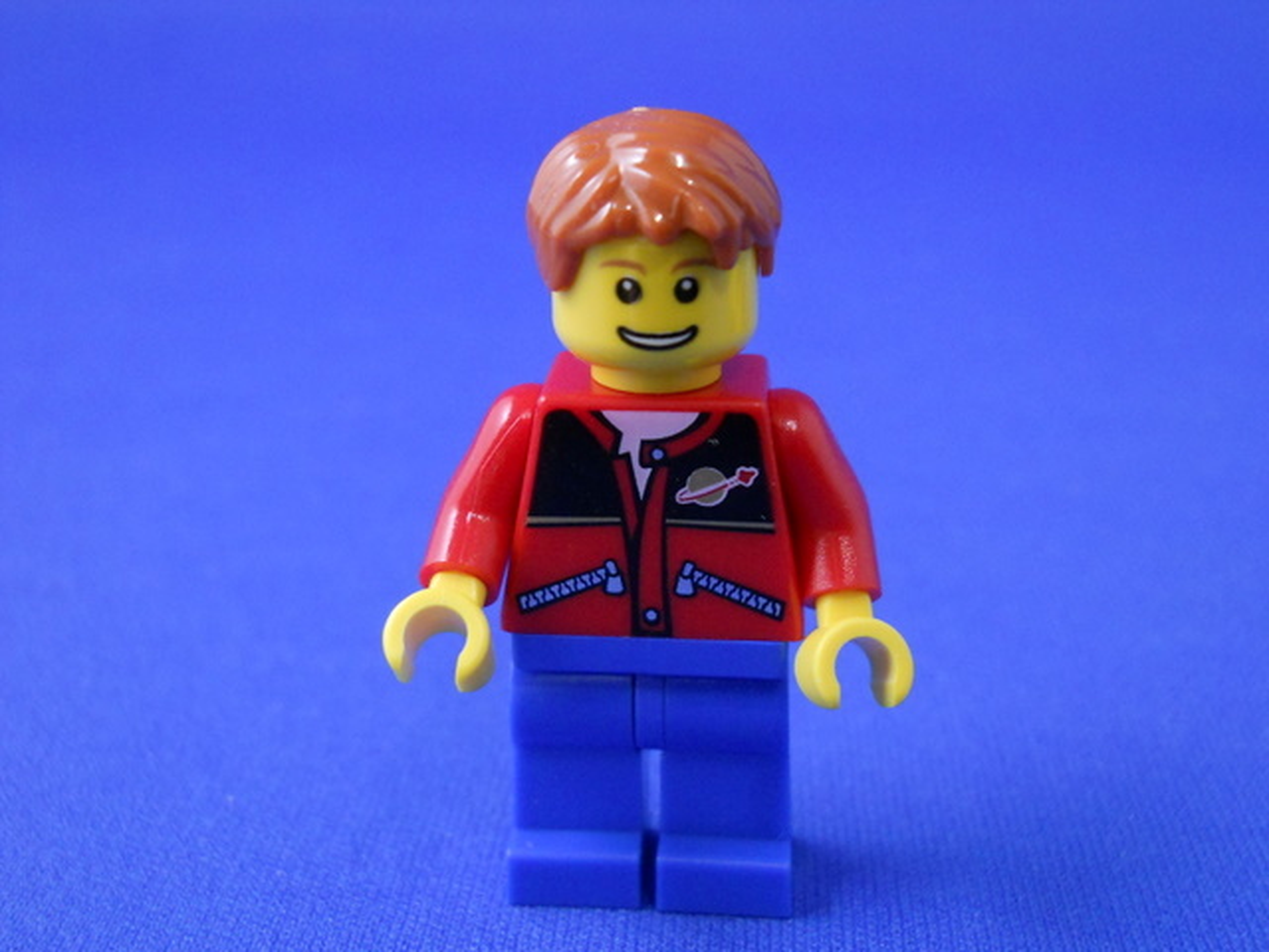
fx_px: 1760
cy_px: 476
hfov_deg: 39.7
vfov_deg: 30.3
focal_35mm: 48
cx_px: 634
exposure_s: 1/8
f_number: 3.3
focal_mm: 7.88
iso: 400
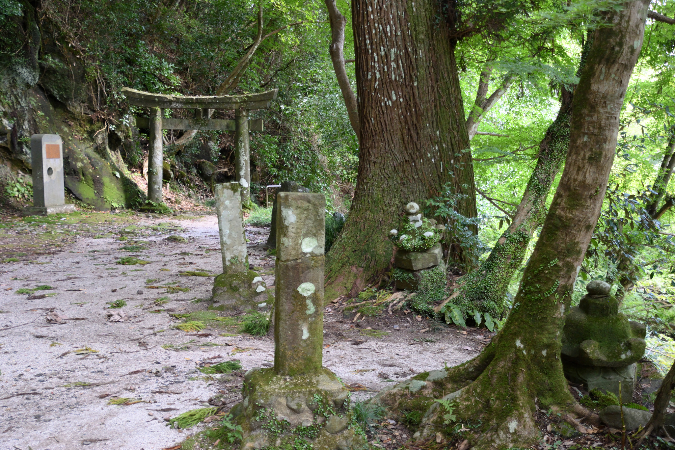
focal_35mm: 39
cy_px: 225
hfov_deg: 49.6
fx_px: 731
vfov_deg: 34.2
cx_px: 338
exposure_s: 1/60
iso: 640
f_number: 4
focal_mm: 26
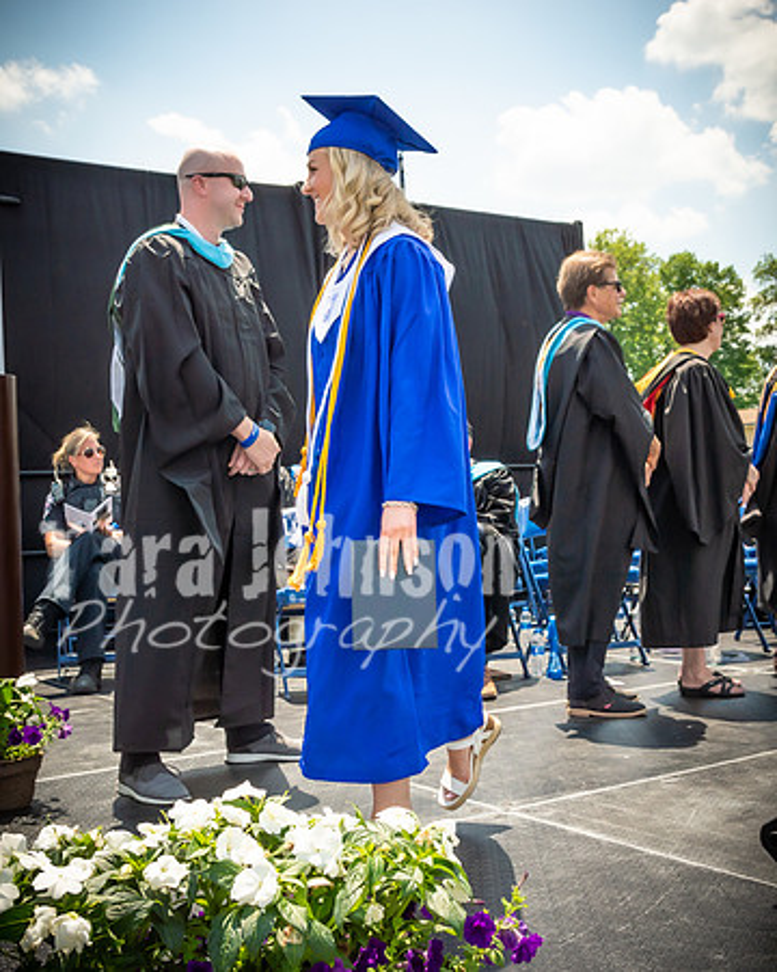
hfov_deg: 35.4
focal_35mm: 42
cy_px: 486
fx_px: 1215
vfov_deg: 43.6
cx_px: 432
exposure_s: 1/800
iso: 200
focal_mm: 20
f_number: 7.1
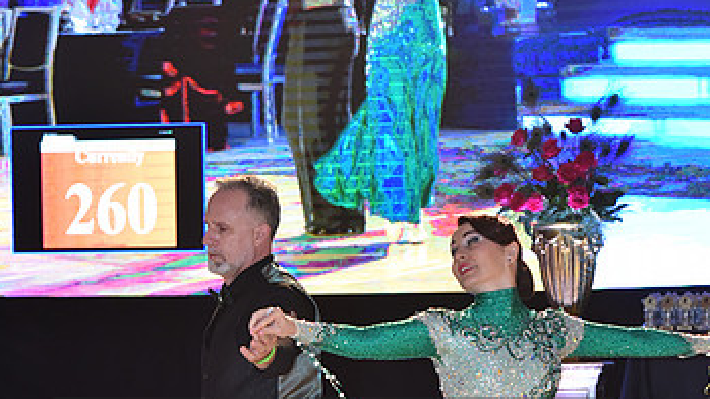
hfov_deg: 11.1
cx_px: 335
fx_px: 3670
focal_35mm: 195
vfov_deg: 6.2
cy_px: 466
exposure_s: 1/250
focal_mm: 112
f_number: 5
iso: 2000
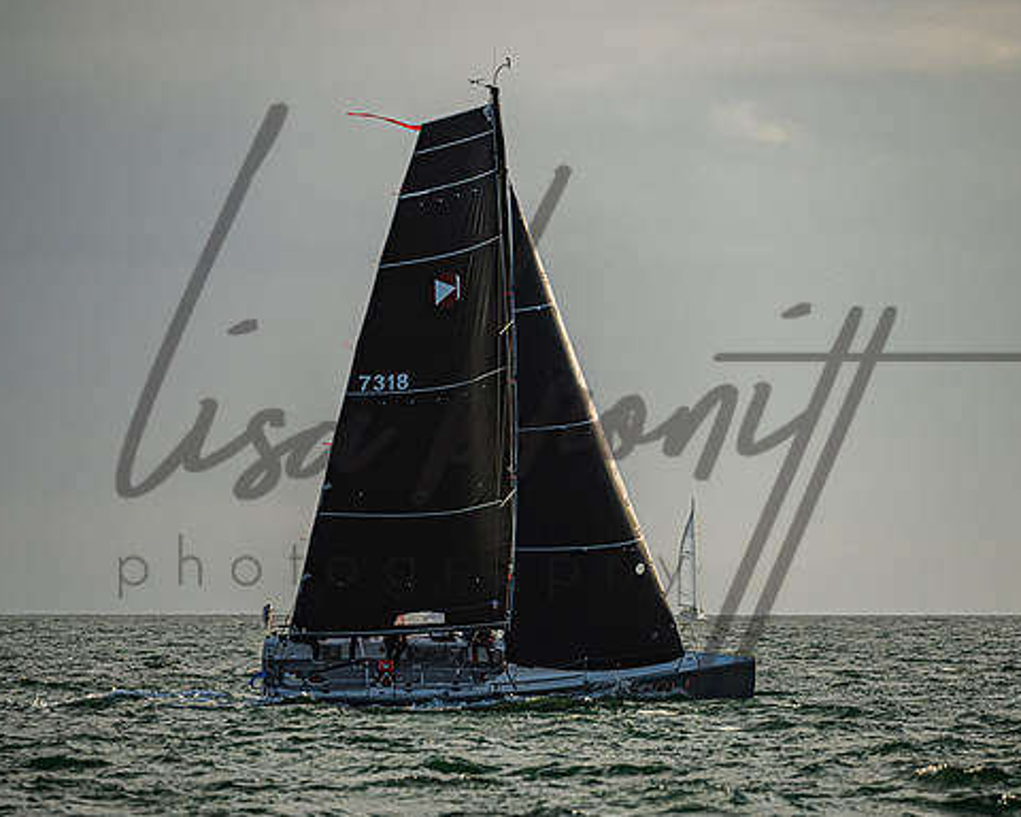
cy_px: 392
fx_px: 13779
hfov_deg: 4.2
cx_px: 544
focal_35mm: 456
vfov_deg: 3.4
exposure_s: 1/2000
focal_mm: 300
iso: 250
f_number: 5.3
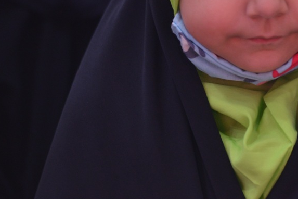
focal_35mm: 398
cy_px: 15
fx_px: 3294
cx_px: 265
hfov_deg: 5.2
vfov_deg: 3.5
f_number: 3.5
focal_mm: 190
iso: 1600
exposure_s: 1/50
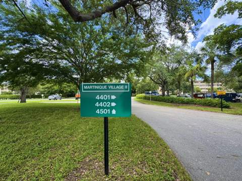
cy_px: 90
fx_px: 98
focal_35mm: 14
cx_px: 121
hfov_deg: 102.1
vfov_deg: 85.6
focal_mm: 2.22
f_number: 2.2
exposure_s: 1/218
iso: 40
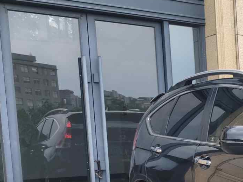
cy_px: 180
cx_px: 358
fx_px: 477
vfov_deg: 20.9
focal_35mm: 68
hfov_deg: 23.3
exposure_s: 1/127
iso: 50
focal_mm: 5.56
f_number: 1.88
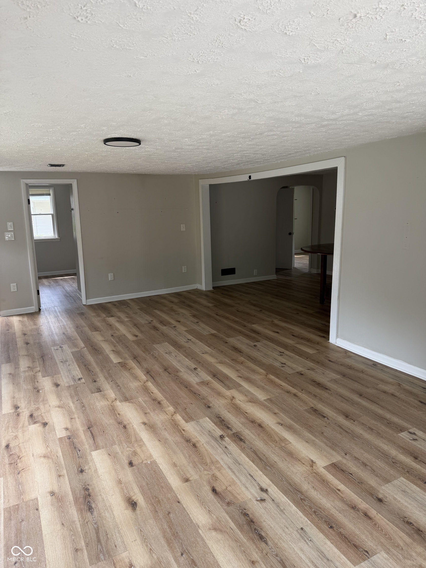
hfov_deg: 56.8
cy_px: 284
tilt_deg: -10.3
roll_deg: +0.9
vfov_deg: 71.6
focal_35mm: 24
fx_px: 394
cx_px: 213
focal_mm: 6.76
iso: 64
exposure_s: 1/121
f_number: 1.78
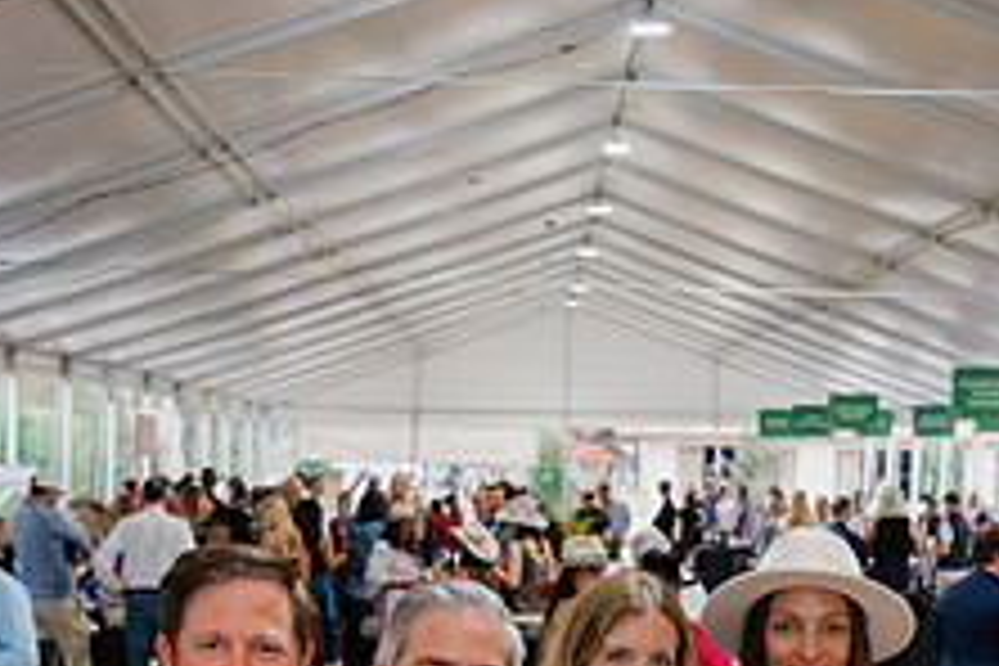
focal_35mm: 94
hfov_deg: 21.7
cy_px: 817
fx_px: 2608
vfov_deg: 14.1
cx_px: 513
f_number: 4
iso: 900
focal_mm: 36
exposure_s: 1/60
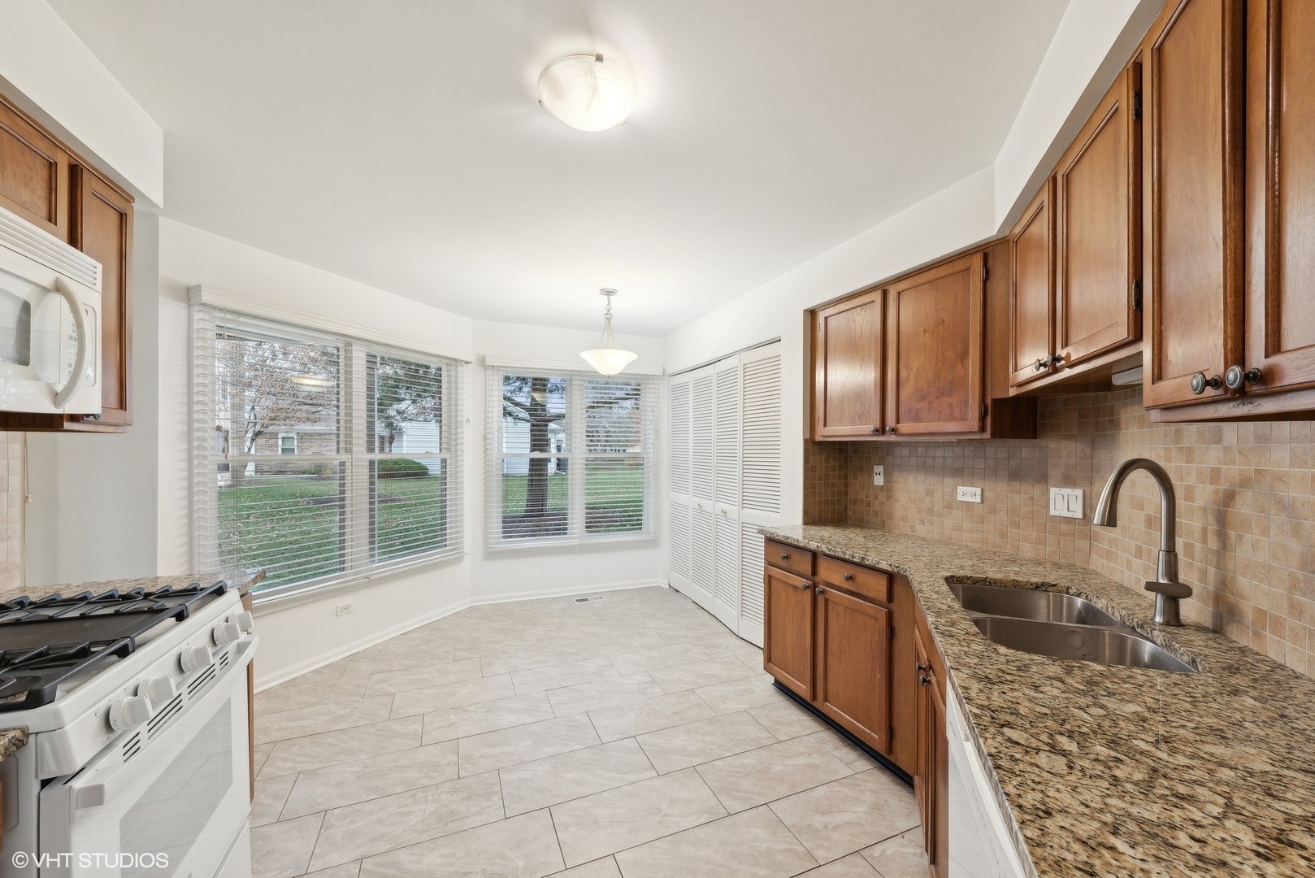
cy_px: 439
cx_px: 658
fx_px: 512
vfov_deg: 81.3
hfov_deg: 104.2
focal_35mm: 14
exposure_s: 1/5
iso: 200
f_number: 9
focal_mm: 14
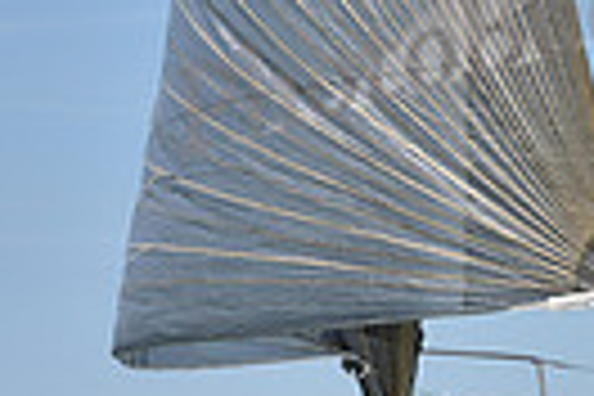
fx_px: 5065
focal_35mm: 307
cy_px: 209
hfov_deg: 6.6
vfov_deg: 4.5
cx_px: 1044
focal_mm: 70
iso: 320
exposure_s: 1/800
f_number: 6.3
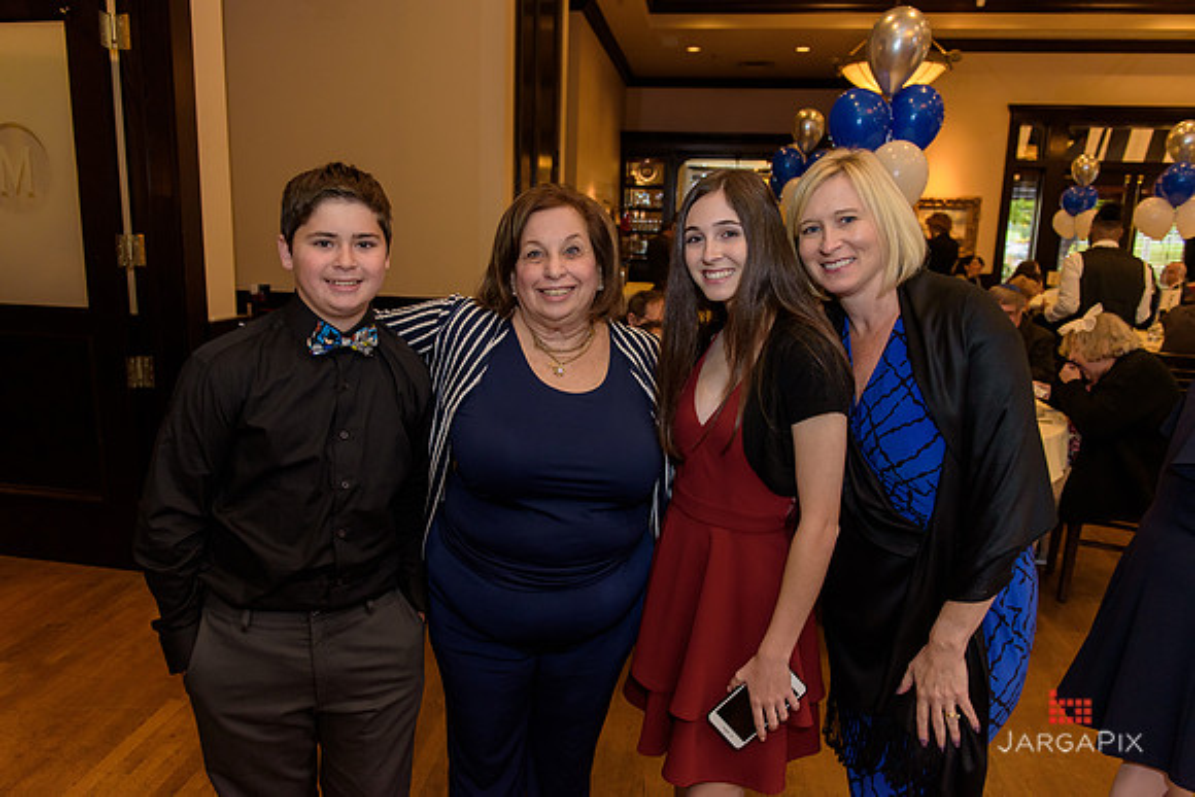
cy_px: 398
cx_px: 598
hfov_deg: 69.4
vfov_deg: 49.6
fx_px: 863
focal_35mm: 26
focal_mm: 26
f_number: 3.2
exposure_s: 1/125
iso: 1250
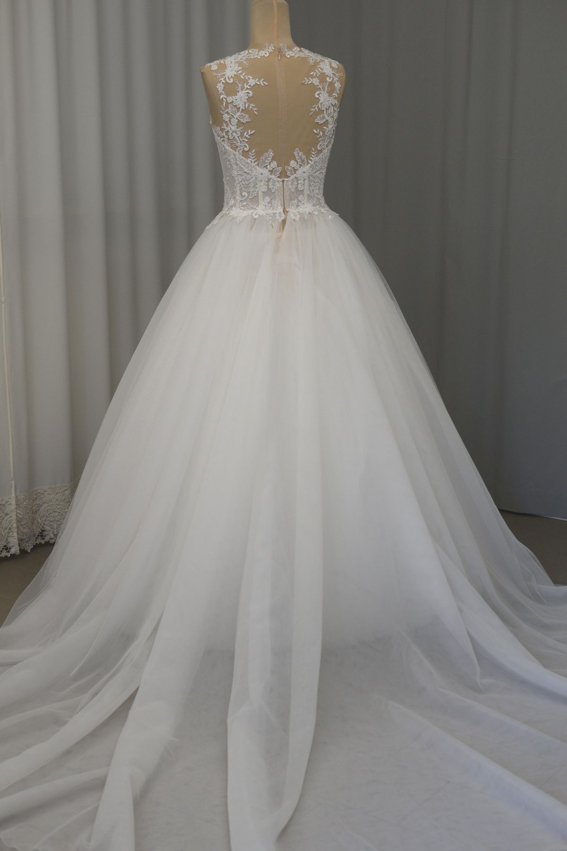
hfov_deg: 25.8
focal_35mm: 52
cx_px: 284
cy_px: 426
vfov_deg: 37.9
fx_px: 1240
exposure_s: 1/80
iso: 400
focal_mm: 35
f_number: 4.5
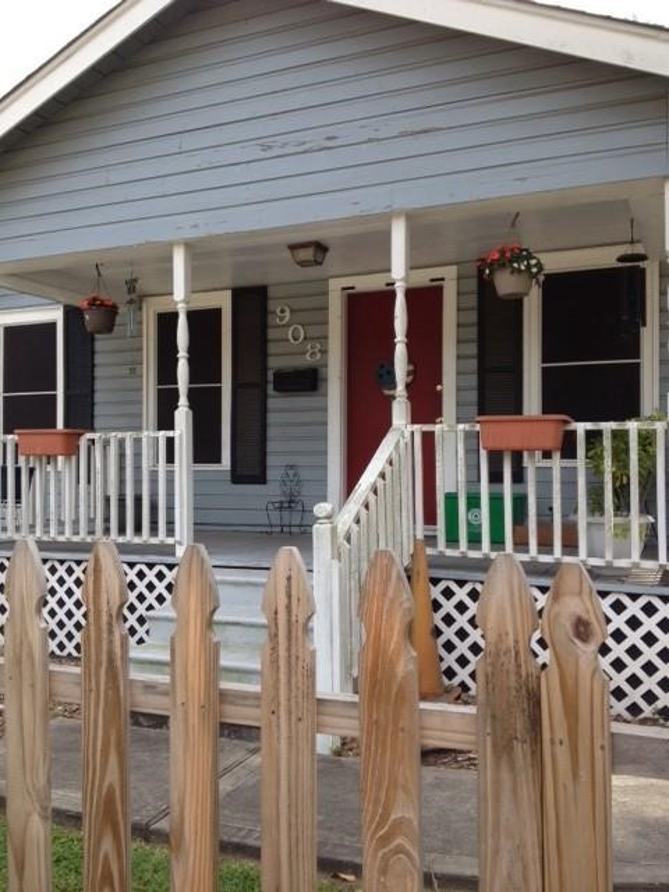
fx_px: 902
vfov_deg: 52.6
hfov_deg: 40.7
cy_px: 446
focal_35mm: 35
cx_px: 334
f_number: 2.4
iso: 50
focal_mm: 4.28
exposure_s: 1/627
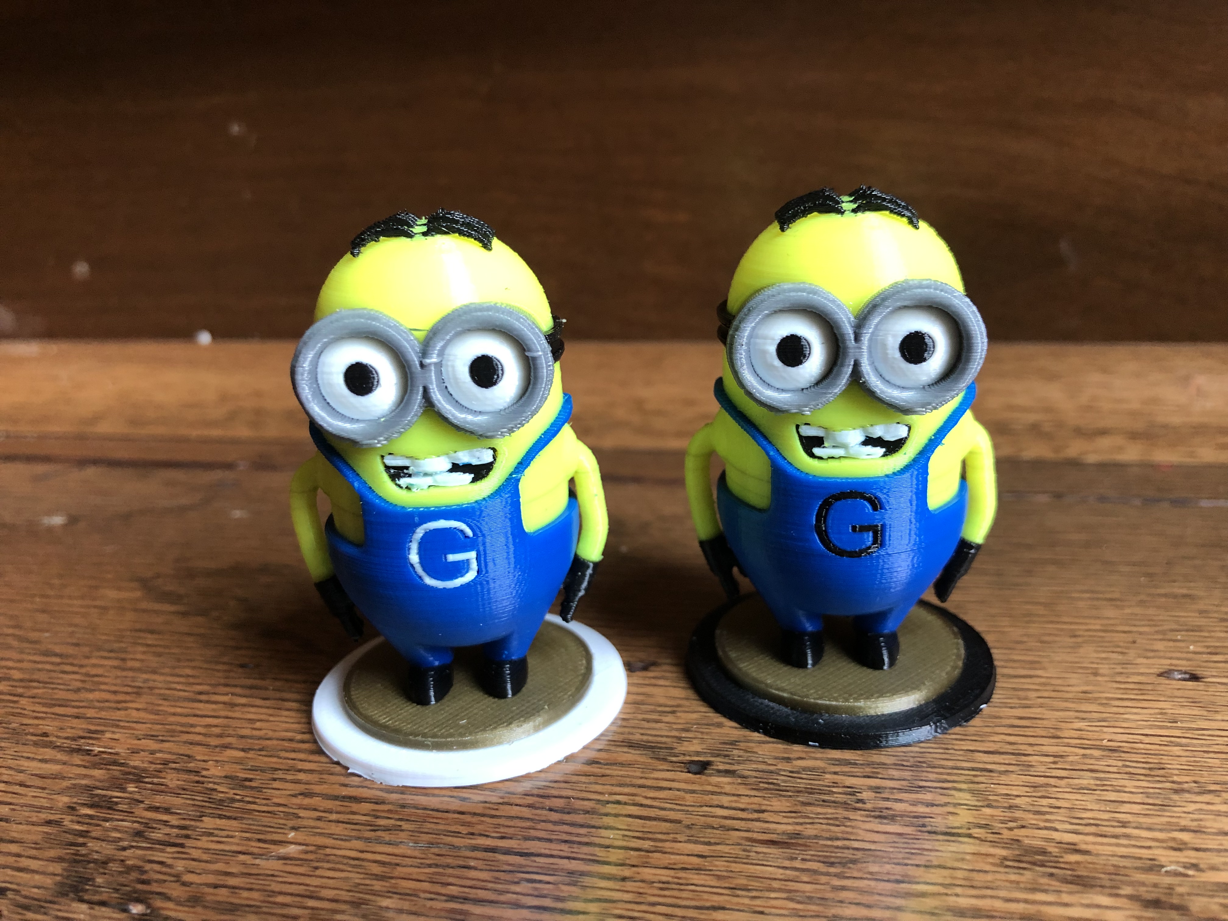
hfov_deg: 63.4
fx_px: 993
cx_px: 614
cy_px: 460
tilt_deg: -18.8
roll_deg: +3.5
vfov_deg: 49.7
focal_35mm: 28
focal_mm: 4
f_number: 1.8
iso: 64
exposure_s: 1/15
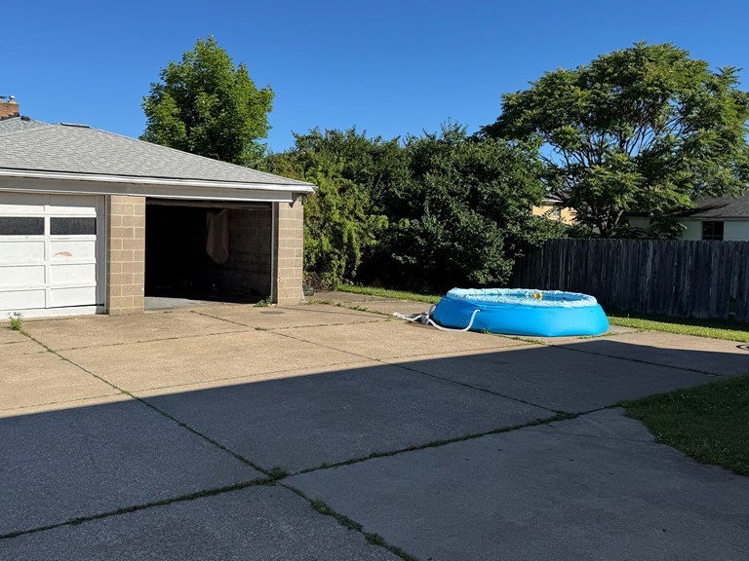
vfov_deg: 44.0
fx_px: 692
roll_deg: -1.4
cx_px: 335
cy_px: 239
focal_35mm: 32
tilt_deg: -1.6
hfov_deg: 56.7
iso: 80
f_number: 1.78
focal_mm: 6.76
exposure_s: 1/4608
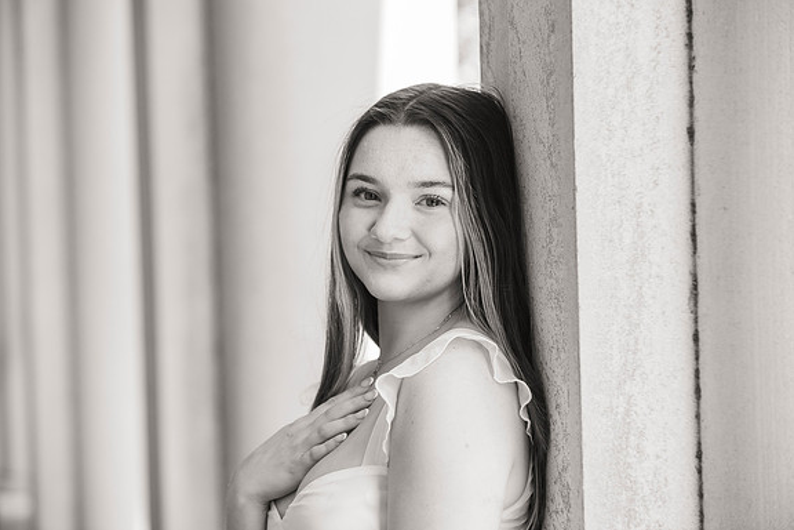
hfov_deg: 16.4
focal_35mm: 125
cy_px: 262
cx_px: 406
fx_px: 2757
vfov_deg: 11.0
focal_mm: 120
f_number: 4
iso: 320
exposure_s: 1/200
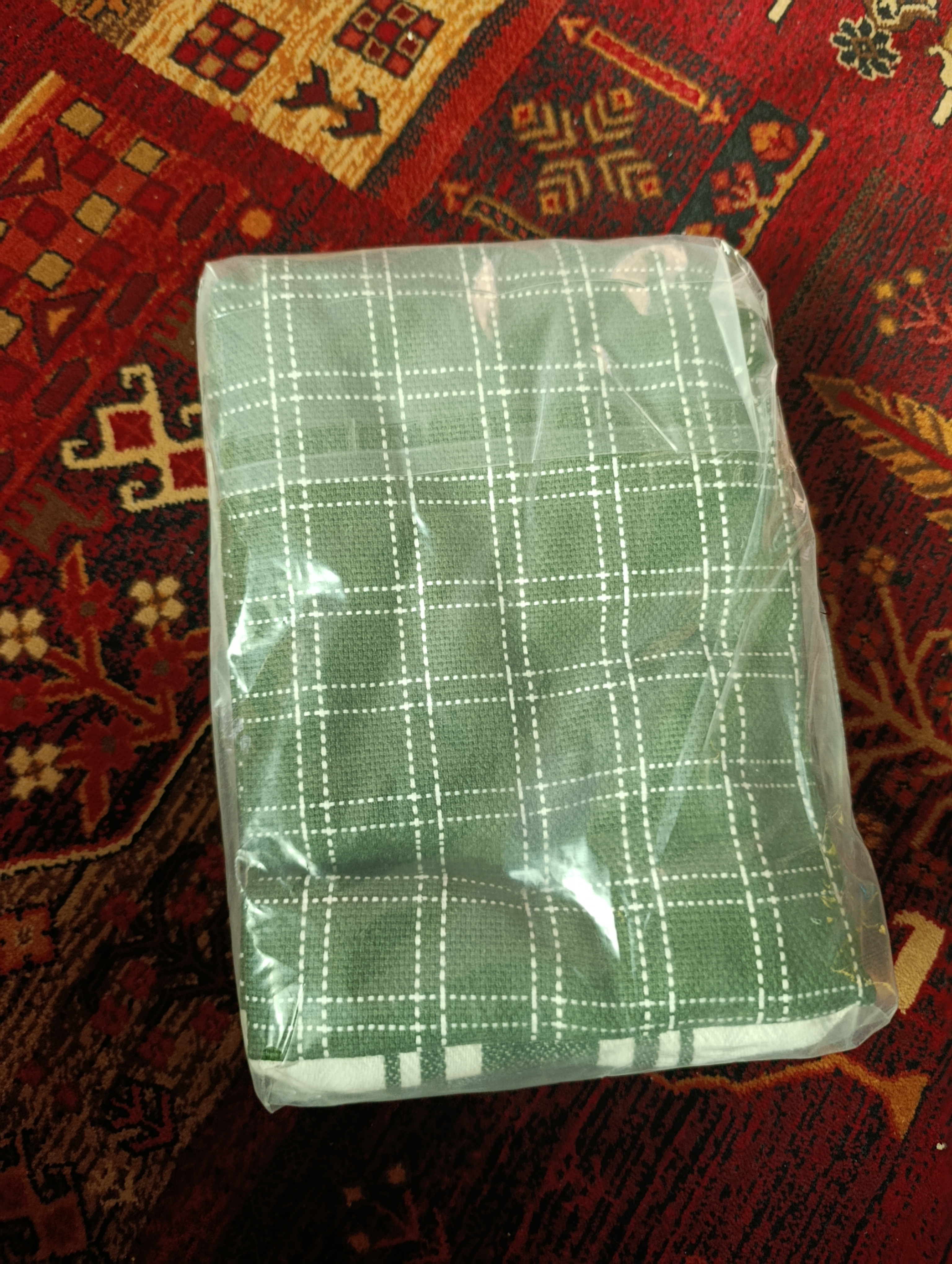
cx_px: 476
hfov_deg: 59.0
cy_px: 632
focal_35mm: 23
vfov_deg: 73.8
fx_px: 841
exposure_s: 1/25
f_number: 1.65
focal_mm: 6.11
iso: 1637
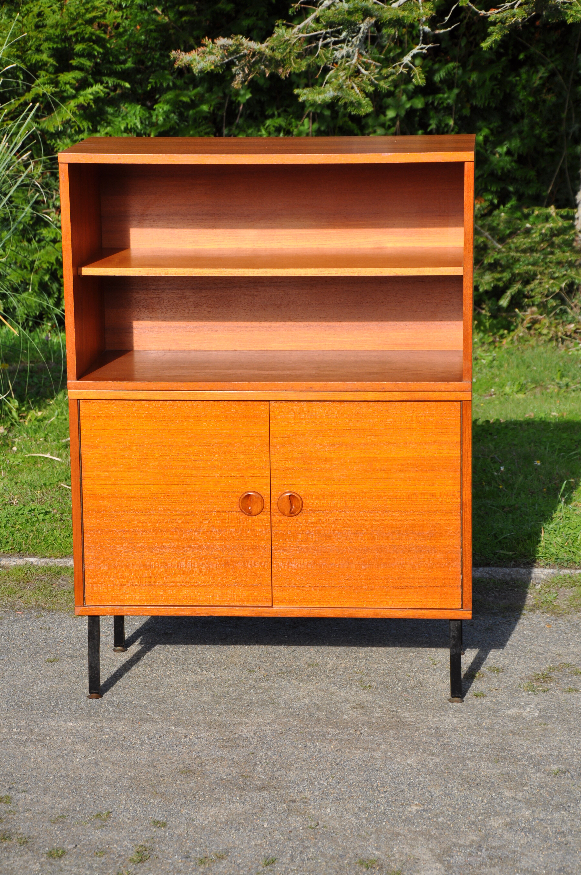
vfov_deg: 19.5
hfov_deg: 13.0
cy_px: 438
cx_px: 290
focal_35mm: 105
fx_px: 2548
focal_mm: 70
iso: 200
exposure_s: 1/350
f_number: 9.5
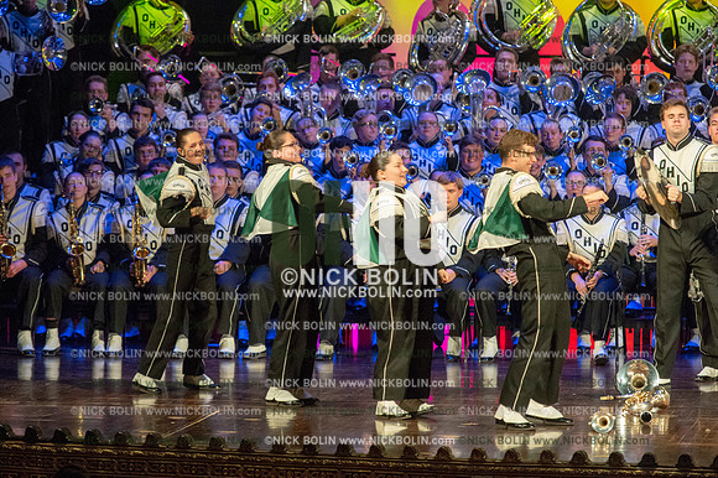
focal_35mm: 240
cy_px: 239
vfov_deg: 5.7
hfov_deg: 8.6
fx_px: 4784
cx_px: 359
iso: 8000
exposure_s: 1/250
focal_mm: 240
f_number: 5.6
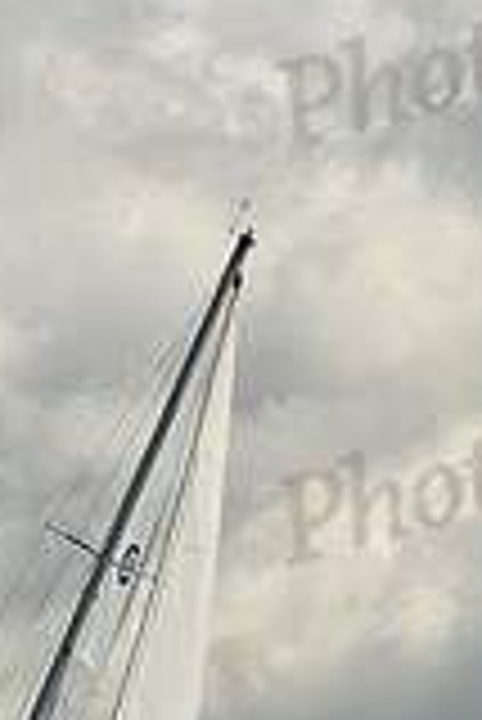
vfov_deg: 5.1
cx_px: 47
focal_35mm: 405
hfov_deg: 3.4
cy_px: 747
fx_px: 8116
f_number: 13
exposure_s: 1/800
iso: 320
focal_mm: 112
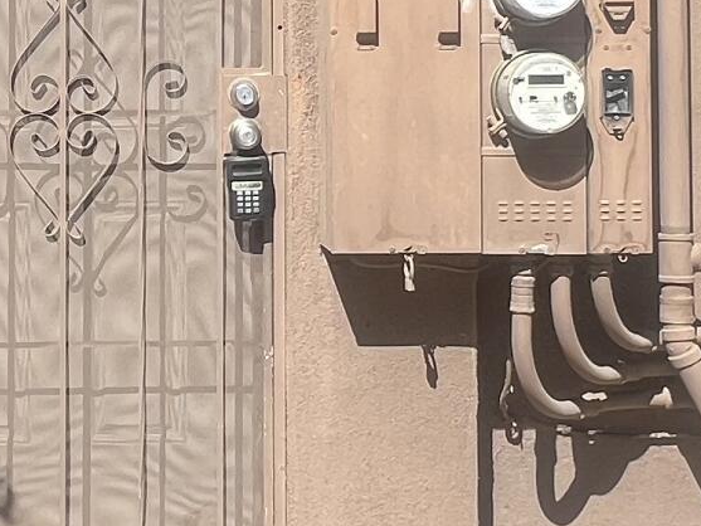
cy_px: 79
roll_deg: +0.1
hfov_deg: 27.2
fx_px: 1418
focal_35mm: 70
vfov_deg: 20.7
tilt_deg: +2.2
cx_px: 141
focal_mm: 1.57
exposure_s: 1/1429
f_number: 1.8
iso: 32
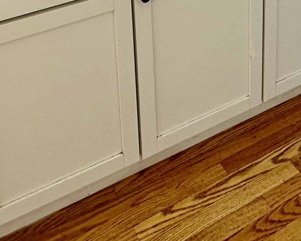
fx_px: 517
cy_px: -158
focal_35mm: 58
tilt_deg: -12.5
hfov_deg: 32.0
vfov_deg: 20.7
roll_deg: +0.5
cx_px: 221
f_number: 2.2
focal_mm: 2.22
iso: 64
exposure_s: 1/99
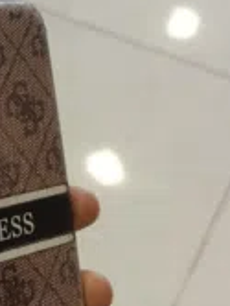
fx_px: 999
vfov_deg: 17.4
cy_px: 171
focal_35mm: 113
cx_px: 33
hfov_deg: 13.1
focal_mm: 7.08
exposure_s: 1/50
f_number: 1.4
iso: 250
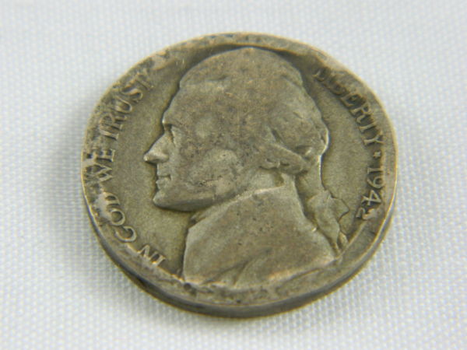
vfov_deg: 9.9
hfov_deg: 13.2
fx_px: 2024
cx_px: 234
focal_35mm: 150
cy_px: 175
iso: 320
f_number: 4.9
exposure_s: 1/80
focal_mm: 27
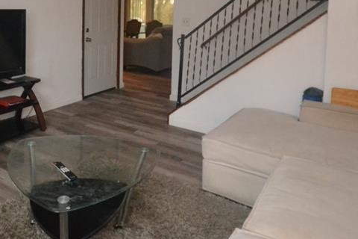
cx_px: 119
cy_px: 23
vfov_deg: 38.3
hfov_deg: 57.4
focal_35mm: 32
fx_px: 318
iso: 3200
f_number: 4
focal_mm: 10
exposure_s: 1/60
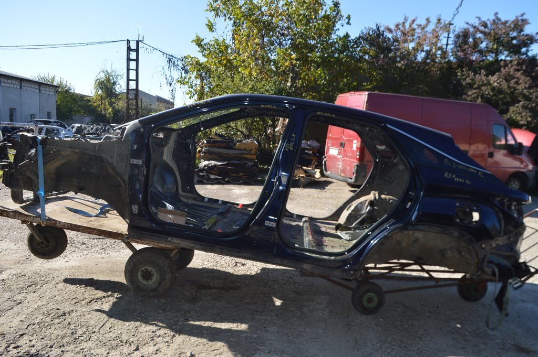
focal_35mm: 27
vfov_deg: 47.9
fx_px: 403
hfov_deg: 67.4
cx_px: 269
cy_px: 178
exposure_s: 1/200
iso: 100
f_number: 6.3
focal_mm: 18
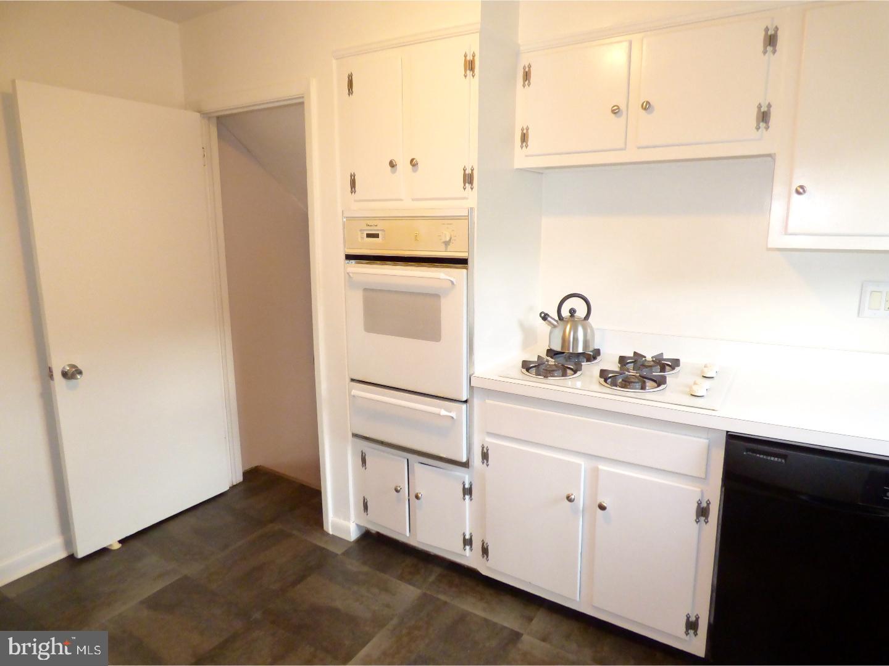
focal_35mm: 20
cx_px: 444
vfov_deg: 66.0
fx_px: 514
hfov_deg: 81.7
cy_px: 333
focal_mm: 3.58
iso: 500
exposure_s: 1/60
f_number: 2.8
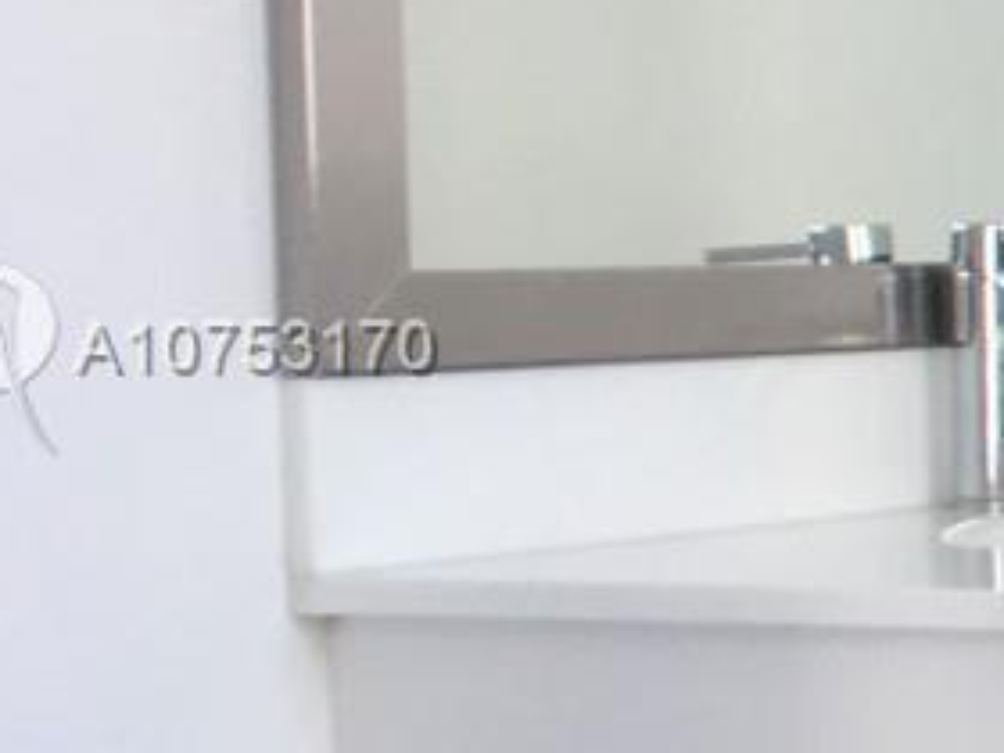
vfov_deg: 8.9
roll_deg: +0.2
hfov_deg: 9.8
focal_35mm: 166
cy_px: 351
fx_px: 4815
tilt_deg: -1.3
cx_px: 2736
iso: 32
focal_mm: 4.15
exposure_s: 1/60
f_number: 2.2
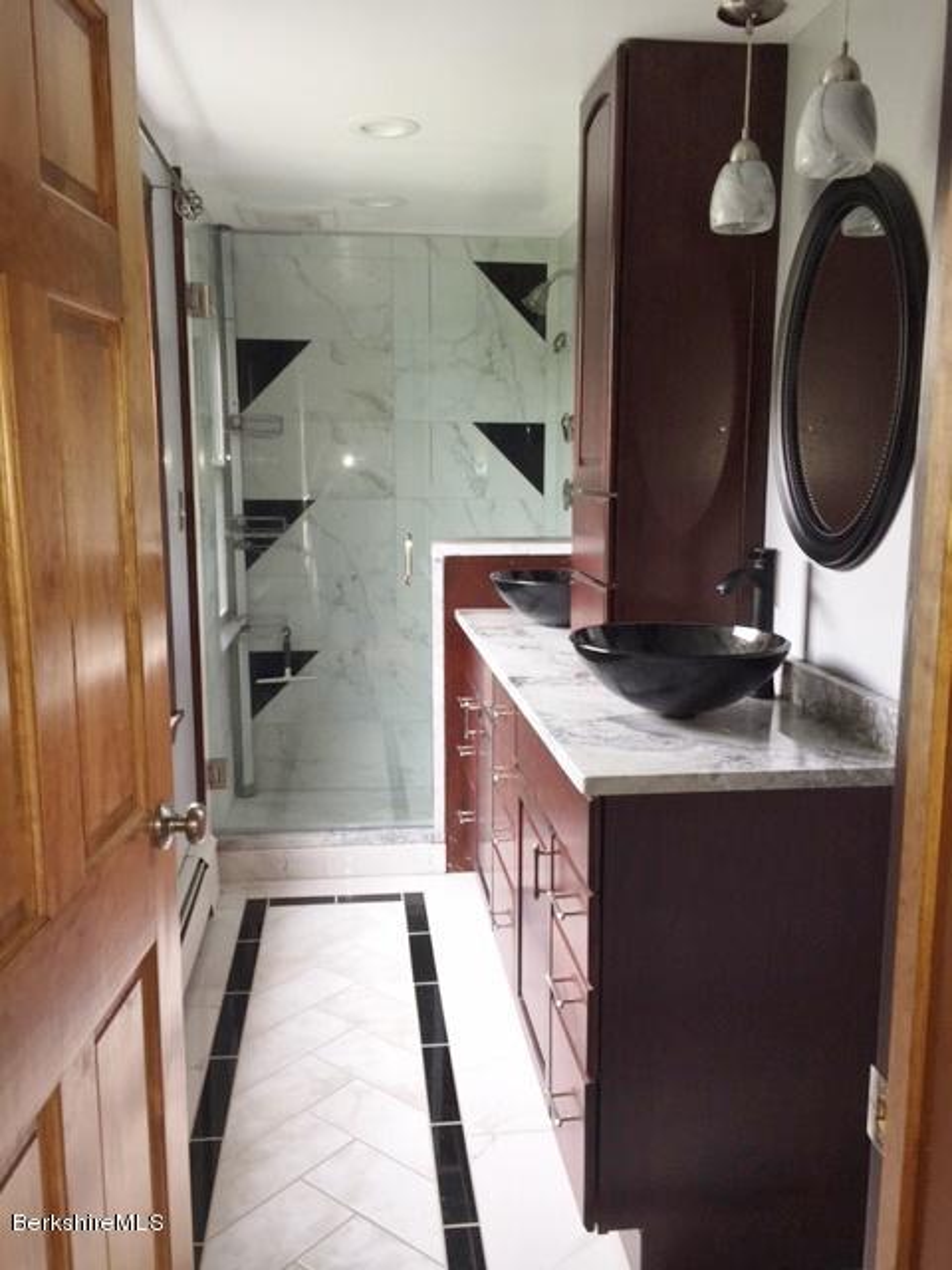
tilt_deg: -9.3
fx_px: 1063
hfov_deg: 48.2
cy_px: 635
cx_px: 476
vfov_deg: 61.7
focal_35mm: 29
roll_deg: +0.9
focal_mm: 4.15
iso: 25
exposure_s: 1/34
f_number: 2.2
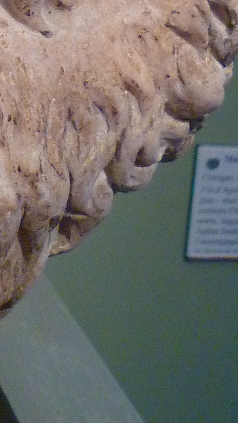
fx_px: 1133
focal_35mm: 101
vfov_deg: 18.2
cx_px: -121
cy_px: -257
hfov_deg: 11.5
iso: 400
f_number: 2.8
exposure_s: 1/125
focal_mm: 5
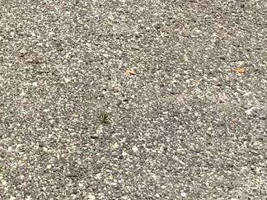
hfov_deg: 13.4
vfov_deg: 9.8
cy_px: -178
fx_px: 1103
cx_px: -49
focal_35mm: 143
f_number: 1.8
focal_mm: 3
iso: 16
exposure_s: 1/1912
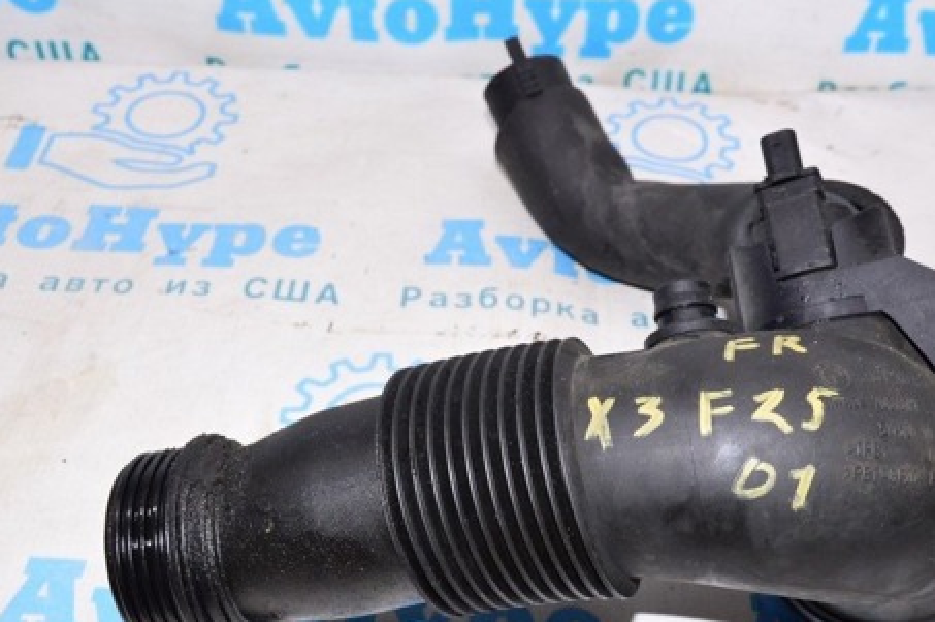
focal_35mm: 49
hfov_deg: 40.4
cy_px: 387
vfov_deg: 27.5
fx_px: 1264
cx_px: 578
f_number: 8
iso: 1600
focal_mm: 23
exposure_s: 1/200
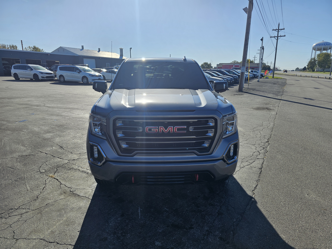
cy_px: 124
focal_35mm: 23
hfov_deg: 73.9
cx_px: 166
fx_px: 221
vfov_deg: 58.9
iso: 10
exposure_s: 1/1126
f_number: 1.7
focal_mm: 6.3
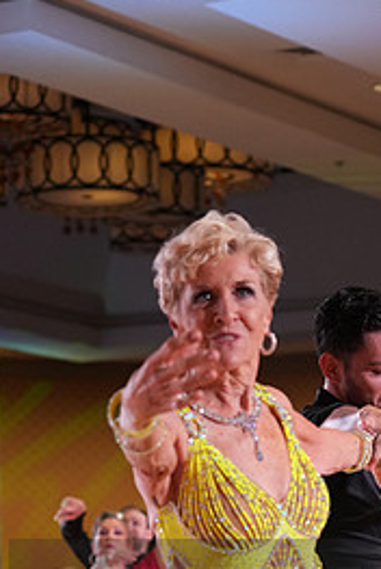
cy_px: 612
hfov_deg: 7.9
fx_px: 2755
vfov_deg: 11.6
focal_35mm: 174
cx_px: 308
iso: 2500
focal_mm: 79
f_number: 4
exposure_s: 1/500
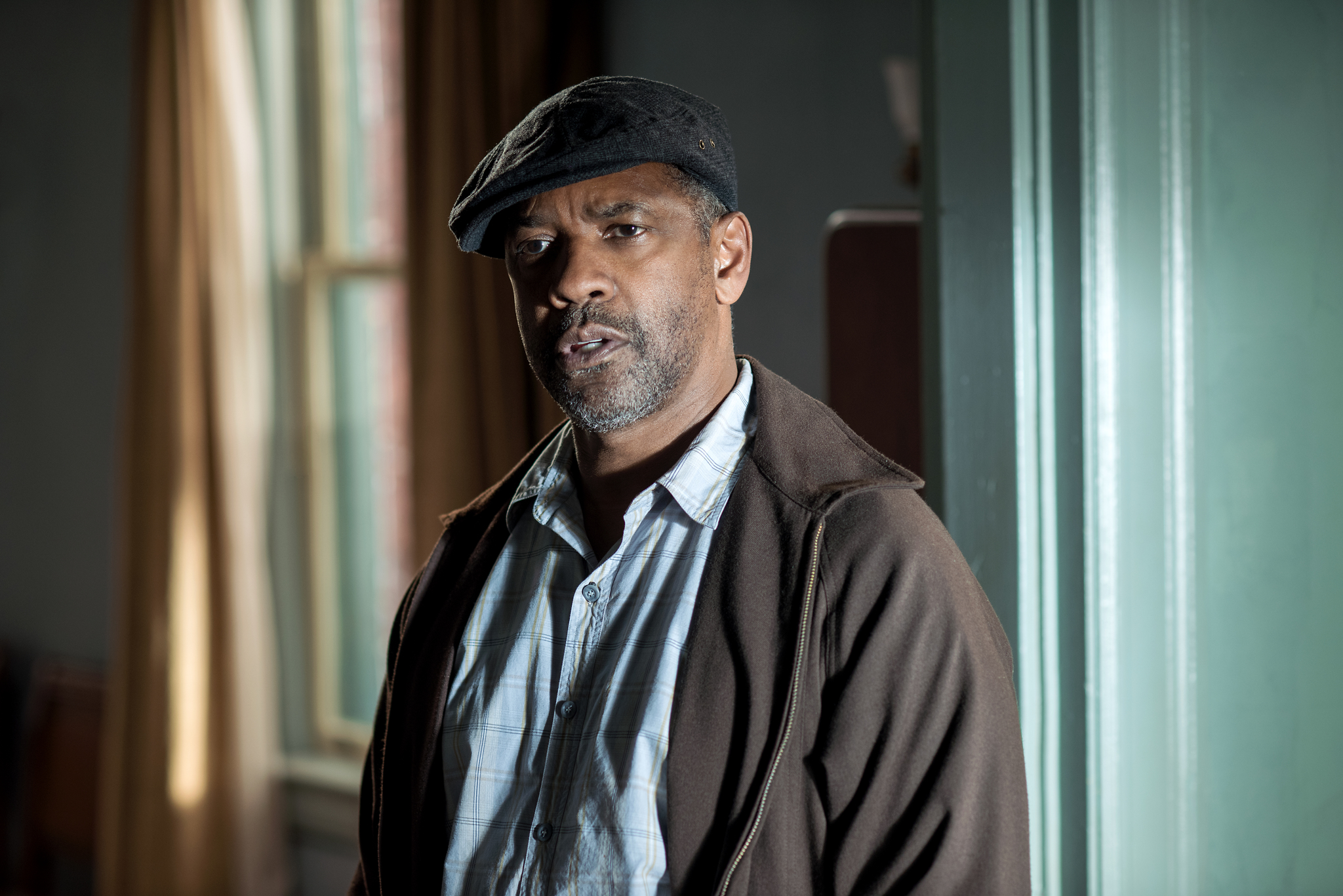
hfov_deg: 19.5
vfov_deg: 13.0
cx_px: 672
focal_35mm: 105
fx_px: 3917
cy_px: 448
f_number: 3.5
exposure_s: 1/125
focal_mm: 105
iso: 500
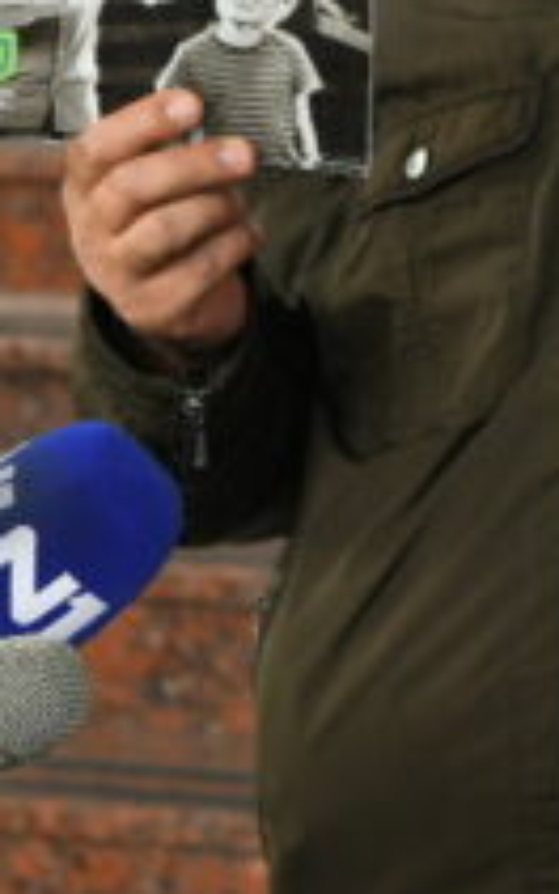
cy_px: -23
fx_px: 6017
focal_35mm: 247
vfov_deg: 8.4
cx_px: 1558
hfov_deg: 5.1
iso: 1000
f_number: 4
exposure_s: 1/320
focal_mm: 50
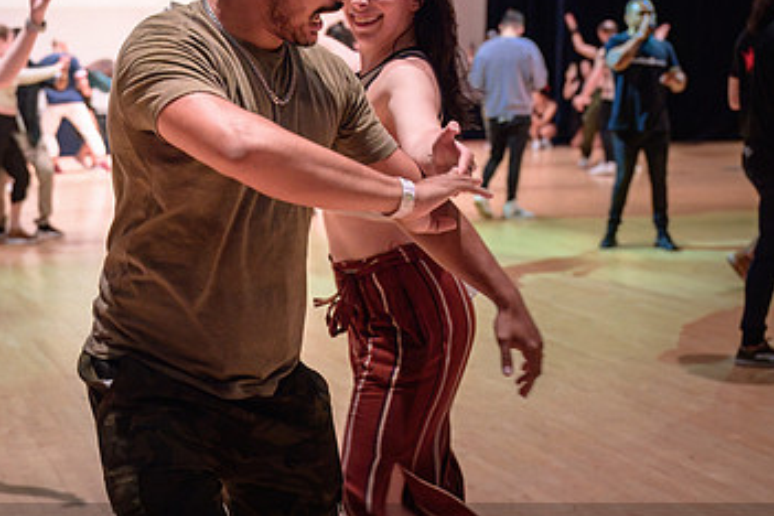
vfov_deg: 18.9
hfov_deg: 28.1
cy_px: 251
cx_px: 378
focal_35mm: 72
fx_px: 1548
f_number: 2.8
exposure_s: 1/125
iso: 2500
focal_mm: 36
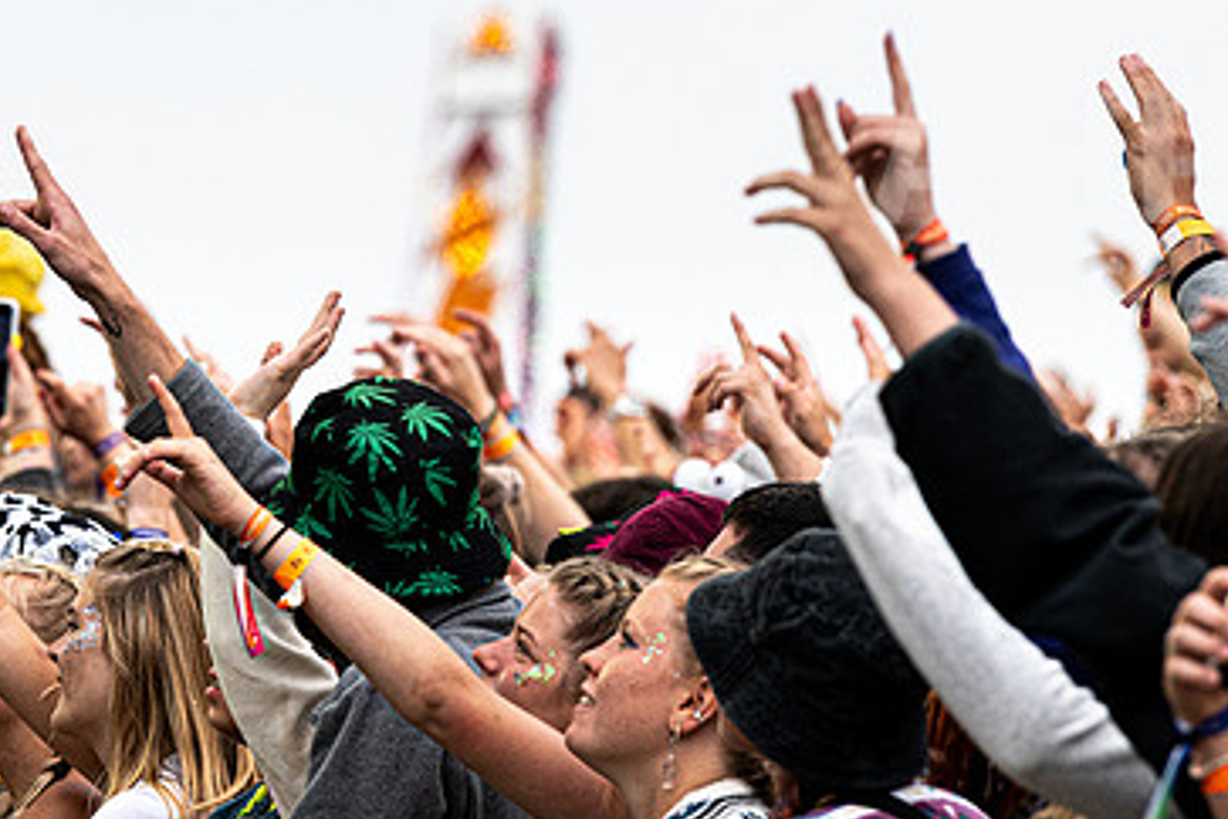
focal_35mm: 448
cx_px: 19
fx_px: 15281
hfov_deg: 4.6
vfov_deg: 3.1
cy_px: 417
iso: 720
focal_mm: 200
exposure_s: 1/1000
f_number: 5
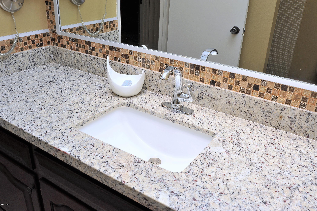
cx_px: 158
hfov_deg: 58.7
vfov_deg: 41.1
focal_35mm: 32
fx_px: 282
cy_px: 106
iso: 640
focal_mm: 32
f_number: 16
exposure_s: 1/60
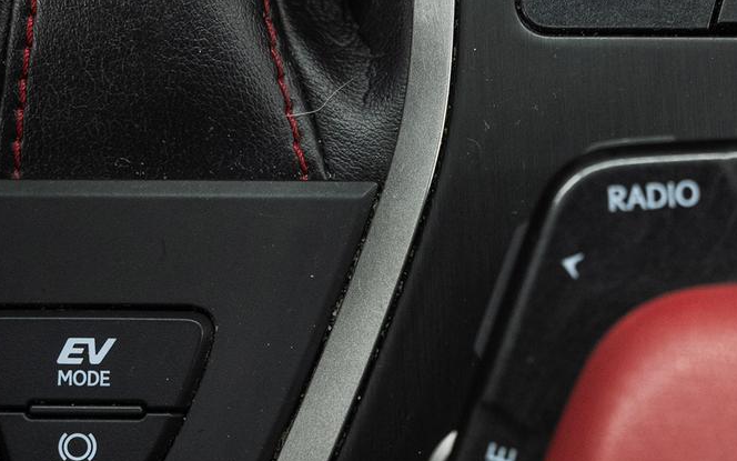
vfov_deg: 18.0
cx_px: 556
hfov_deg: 28.2
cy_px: 351
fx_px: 1446
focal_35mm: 72
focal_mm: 32.6
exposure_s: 1/40
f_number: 4
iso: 1000
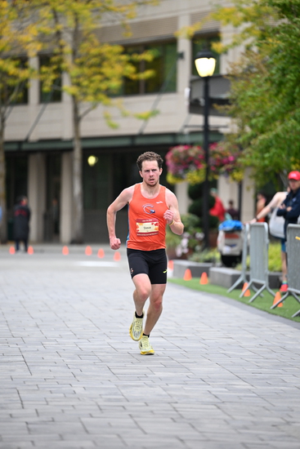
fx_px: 2498
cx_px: 150
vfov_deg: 10.3
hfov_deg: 6.9
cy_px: 224
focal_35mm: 200
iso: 1600
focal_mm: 200
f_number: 2.8
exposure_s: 1/800
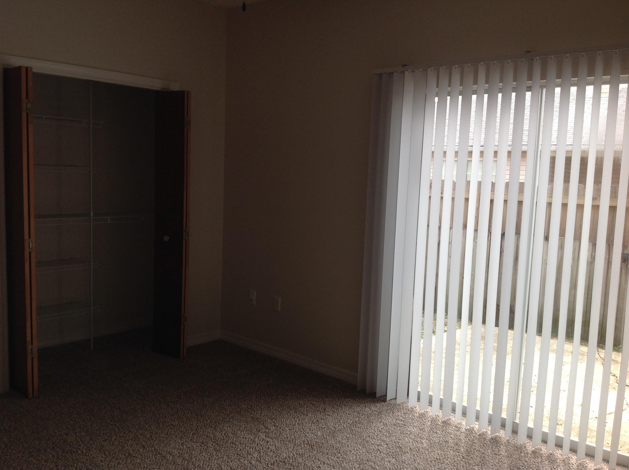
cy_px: 235
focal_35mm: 35
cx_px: 314
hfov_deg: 52.7
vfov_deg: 40.6
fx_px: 635
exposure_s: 1/154
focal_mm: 4.28
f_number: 2.4
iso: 50
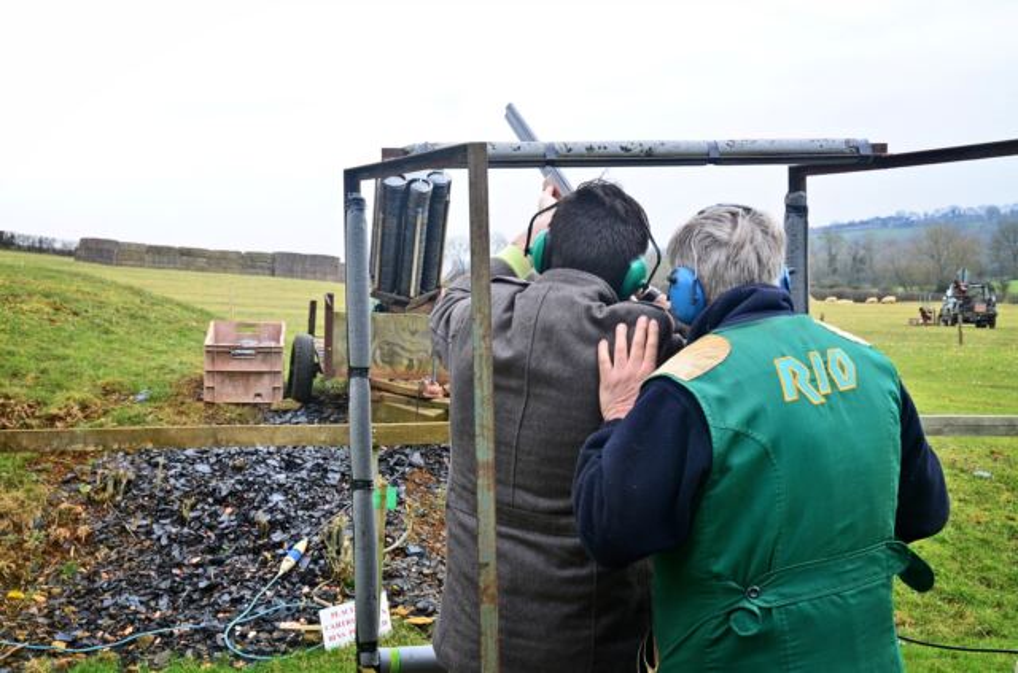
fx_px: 1692
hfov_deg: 33.5
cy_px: 336
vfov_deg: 22.5
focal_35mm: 60
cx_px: 509
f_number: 16
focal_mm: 40
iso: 400
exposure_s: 1/60
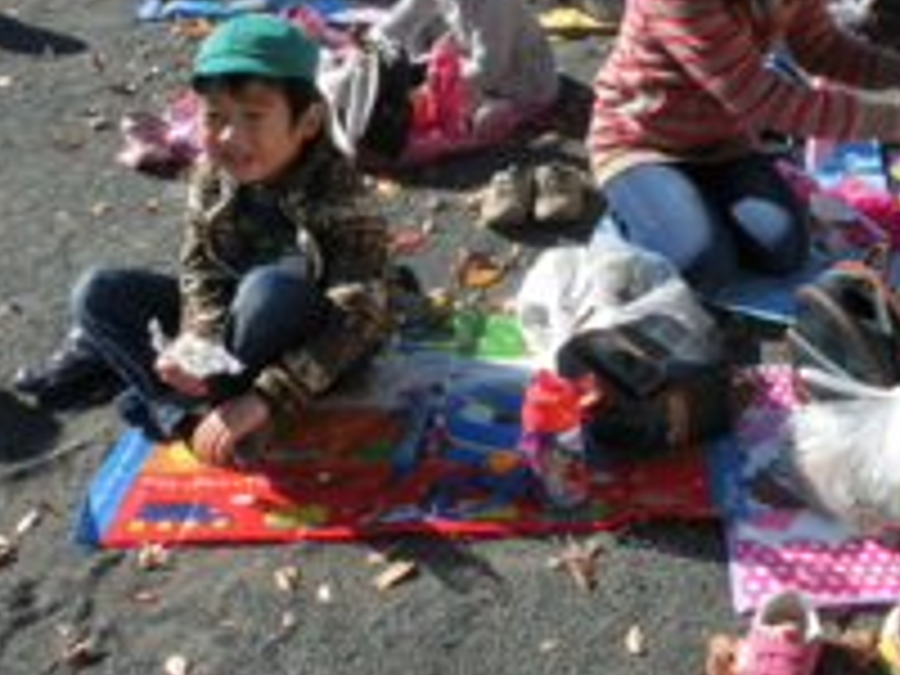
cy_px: 171
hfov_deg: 37.6
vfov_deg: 29.8
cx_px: 774
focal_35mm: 48
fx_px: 1248
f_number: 7.9
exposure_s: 1/160
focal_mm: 4.24
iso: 80
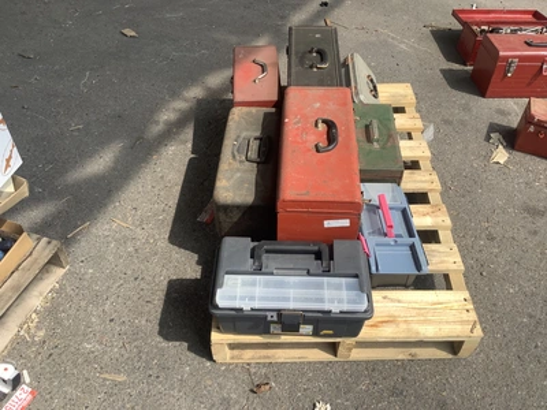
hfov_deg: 58.4
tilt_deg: -47.2
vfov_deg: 45.4
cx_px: 274
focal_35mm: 31
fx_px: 490
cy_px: 205
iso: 25
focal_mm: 3.3
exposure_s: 1/637
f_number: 2.4
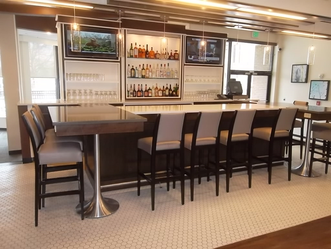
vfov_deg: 51.4
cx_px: 166
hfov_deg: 65.3
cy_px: 124
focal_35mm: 27
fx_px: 258
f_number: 3.5
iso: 400
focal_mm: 4.9
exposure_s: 1/45
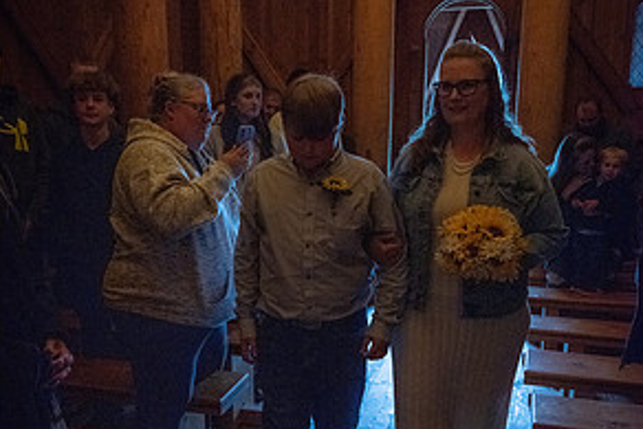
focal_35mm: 37
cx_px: 328
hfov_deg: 51.9
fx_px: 661
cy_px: 262
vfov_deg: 35.8
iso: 5000
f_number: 4
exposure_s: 1/125
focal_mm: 24
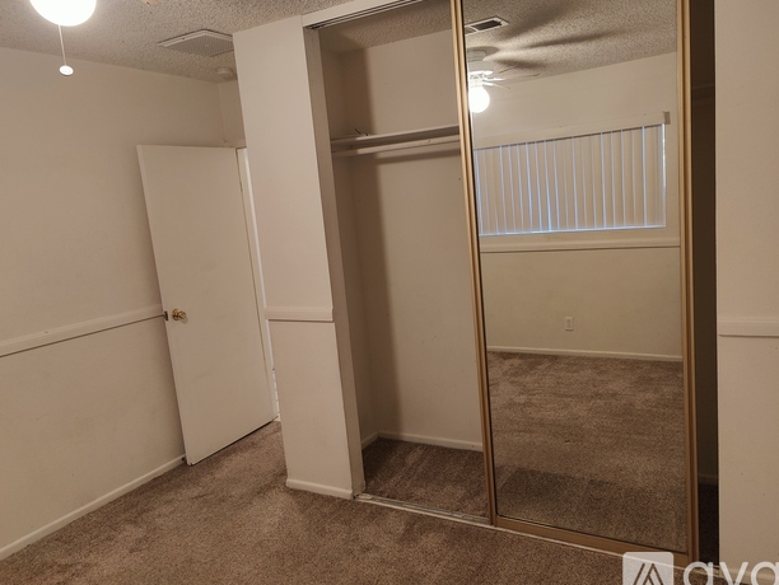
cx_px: 405
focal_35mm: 25
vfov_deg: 54.9
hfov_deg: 69.3
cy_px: 285
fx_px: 563
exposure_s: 1/60
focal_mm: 6.06
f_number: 1.8
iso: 250
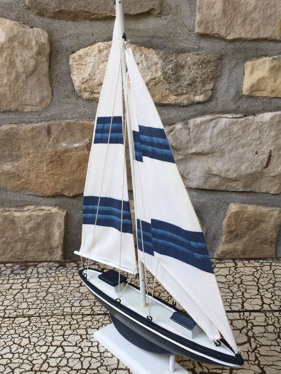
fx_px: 400
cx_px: 138
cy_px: 218
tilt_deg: -22.6
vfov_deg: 49.9
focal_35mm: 37
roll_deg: +1.7
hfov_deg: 38.7
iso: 40
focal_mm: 4.15
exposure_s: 1/100
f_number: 2.2
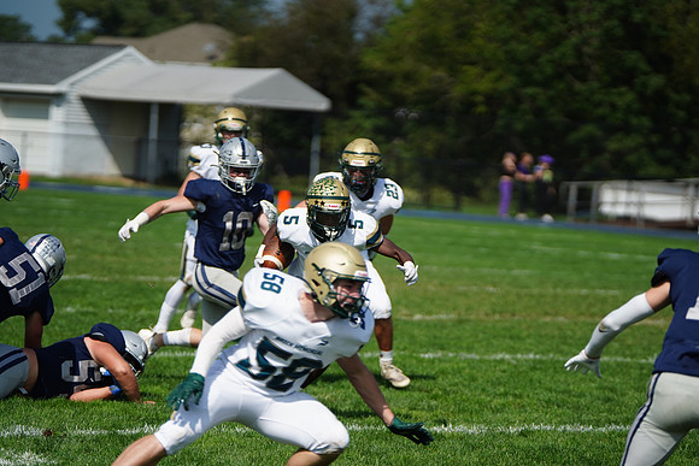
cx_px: 350
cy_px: 233
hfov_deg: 10.4
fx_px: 3826
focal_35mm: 197
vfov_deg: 7.0
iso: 400
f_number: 2.8
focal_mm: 197
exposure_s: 1/8000
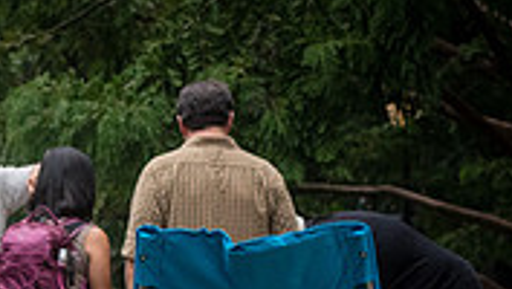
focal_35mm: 274
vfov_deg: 4.4
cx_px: -298
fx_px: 3724
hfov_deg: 7.7
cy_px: 484
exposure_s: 1/1000
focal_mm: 80
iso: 2000
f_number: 5
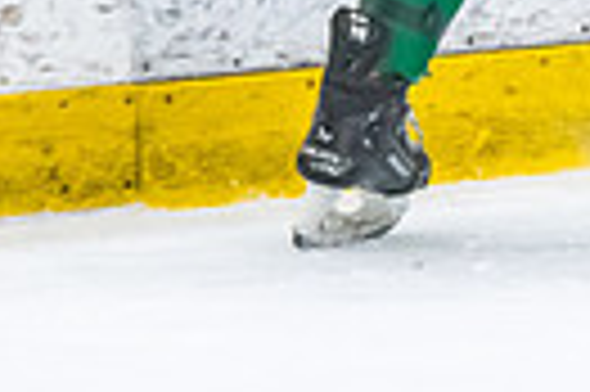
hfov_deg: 2.7
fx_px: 12702
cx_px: 1003
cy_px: -426
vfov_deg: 1.8
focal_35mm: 776
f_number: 2.8
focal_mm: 165
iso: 4000
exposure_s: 1/800
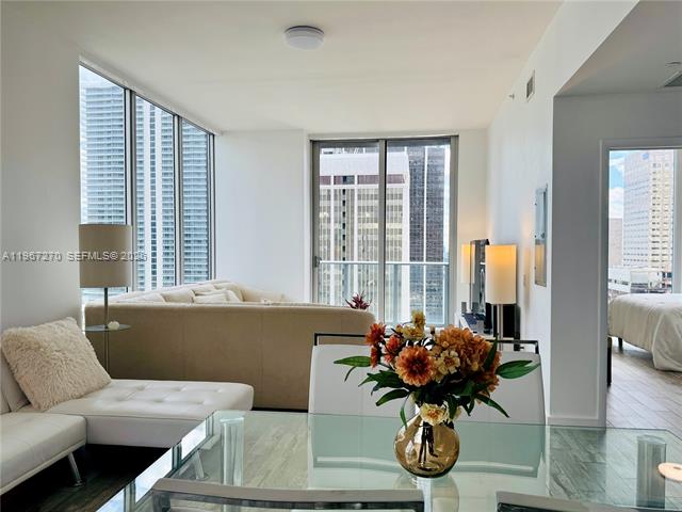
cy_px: 256
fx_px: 473
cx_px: 341
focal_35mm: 24
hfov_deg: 71.6
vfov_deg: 56.8
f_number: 1.78
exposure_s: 1/664
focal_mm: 6.76
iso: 80
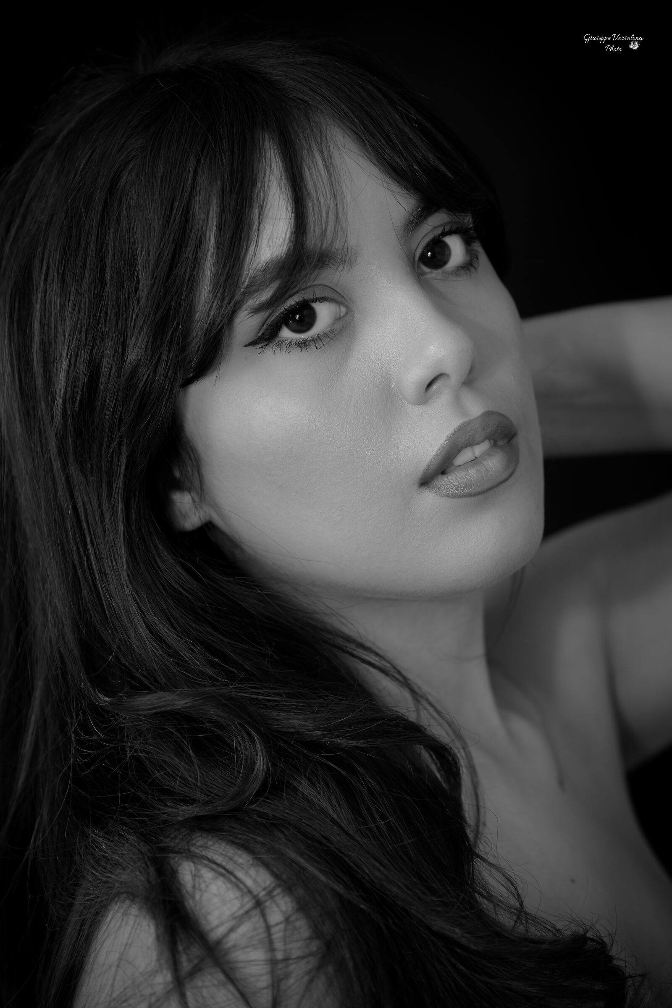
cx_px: 336
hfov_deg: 13.6
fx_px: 2828
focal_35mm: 101
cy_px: 504
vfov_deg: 20.2
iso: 160
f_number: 4.5
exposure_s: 1/160
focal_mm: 101
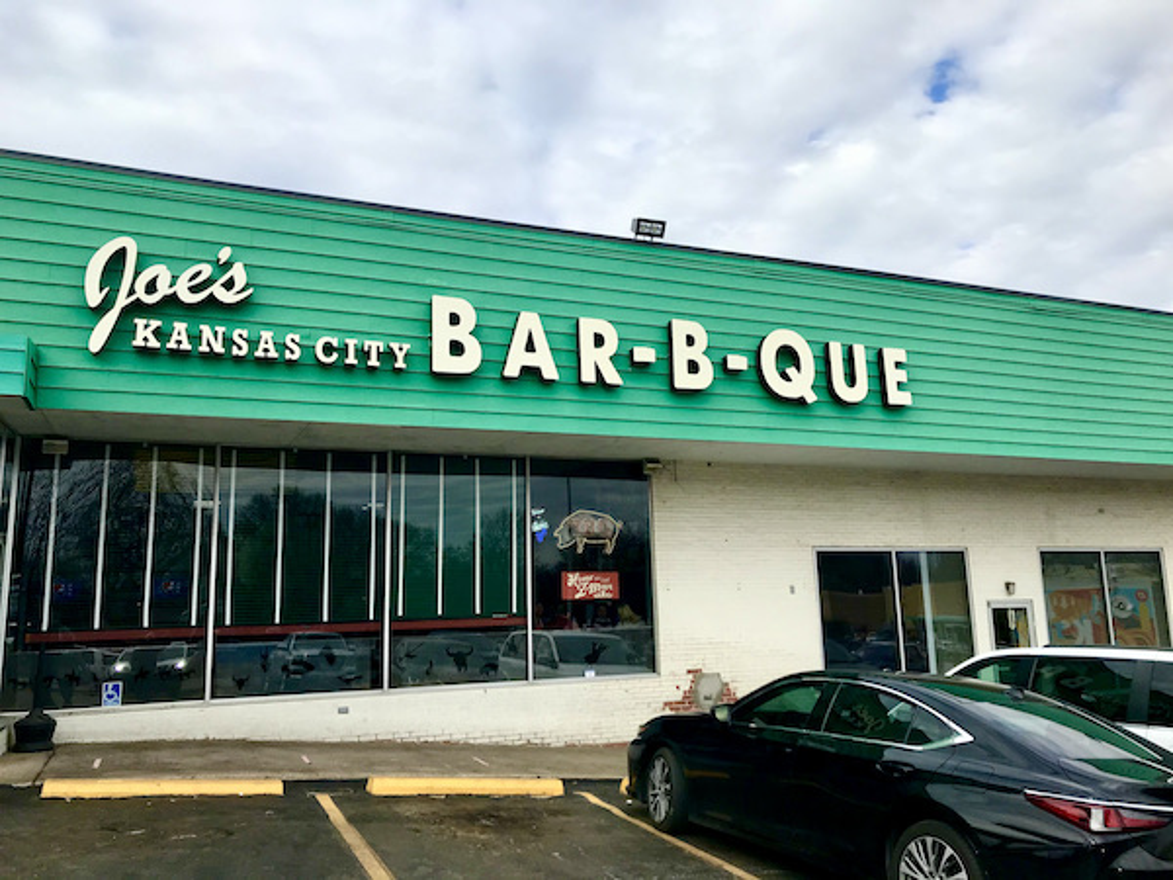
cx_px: 586
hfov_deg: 63.4
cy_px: 440
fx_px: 949
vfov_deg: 49.7
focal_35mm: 28
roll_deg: +1.1
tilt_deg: +10.8
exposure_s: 1/2179
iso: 20
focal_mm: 3.99
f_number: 1.8
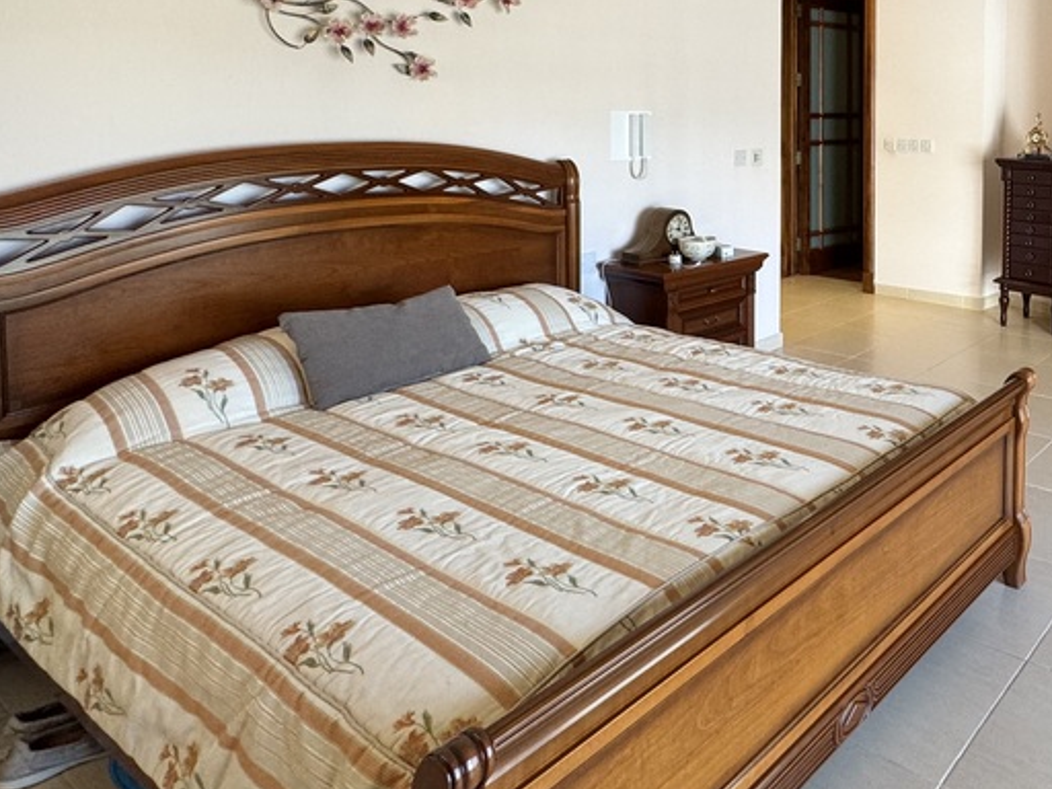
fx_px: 851
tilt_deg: -4.2
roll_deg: -1.9
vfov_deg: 47.0
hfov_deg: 55.6
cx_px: 933
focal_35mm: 28
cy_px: 154
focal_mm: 2.22
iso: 160
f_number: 2.2
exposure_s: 1/99
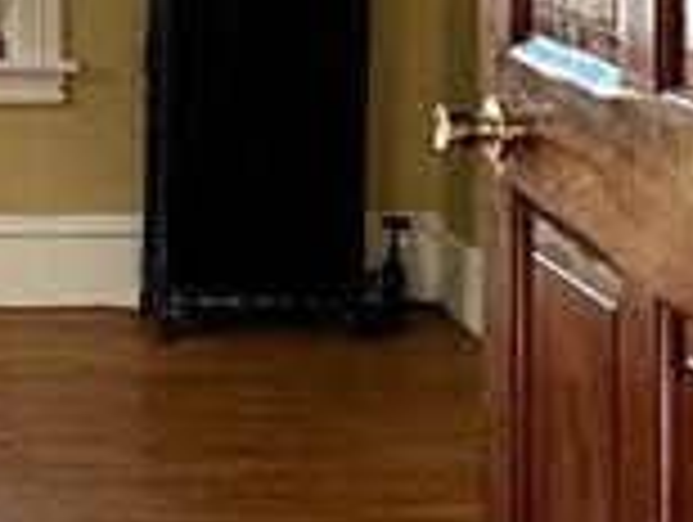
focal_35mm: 93
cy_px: 32
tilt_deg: -5.5
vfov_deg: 15.7
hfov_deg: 18.7
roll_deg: +1.1
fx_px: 1865
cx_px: -338
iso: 125
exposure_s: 1/99
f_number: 2.2
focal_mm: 2.22
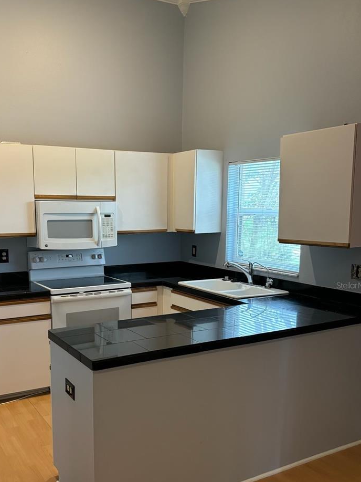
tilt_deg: -8.8
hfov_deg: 41.5
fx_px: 473
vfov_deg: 53.7
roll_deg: +0.3
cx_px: 137
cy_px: 285
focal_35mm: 34
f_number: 1.6
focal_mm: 5.96
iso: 250
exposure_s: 1/60
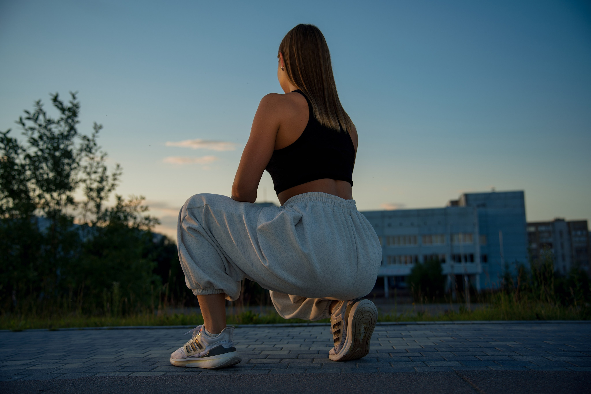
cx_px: 296
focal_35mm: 36
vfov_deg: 36.9
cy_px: 197
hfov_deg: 53.1
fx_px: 591
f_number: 2.8
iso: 100
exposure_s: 1/250
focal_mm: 36
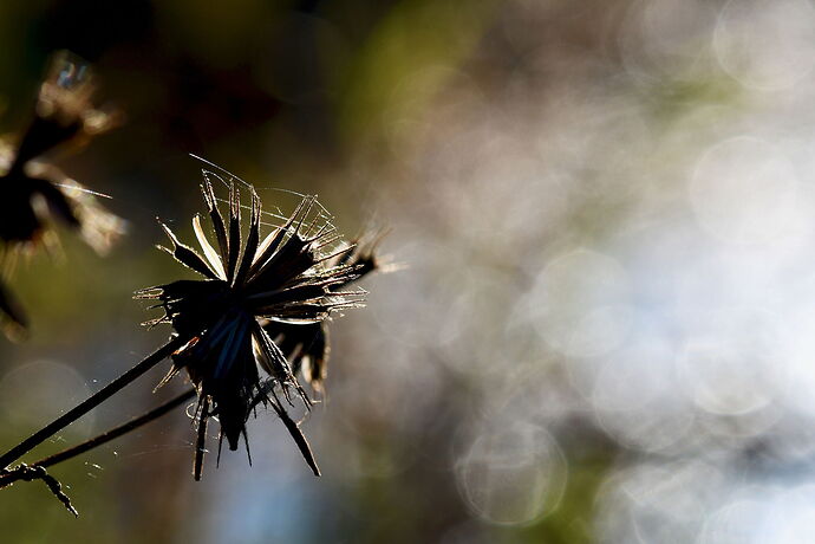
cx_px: 408
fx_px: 3848
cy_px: 272
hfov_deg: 12.1
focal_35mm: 170
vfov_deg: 8.1
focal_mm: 85
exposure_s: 1/400
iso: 100
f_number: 10
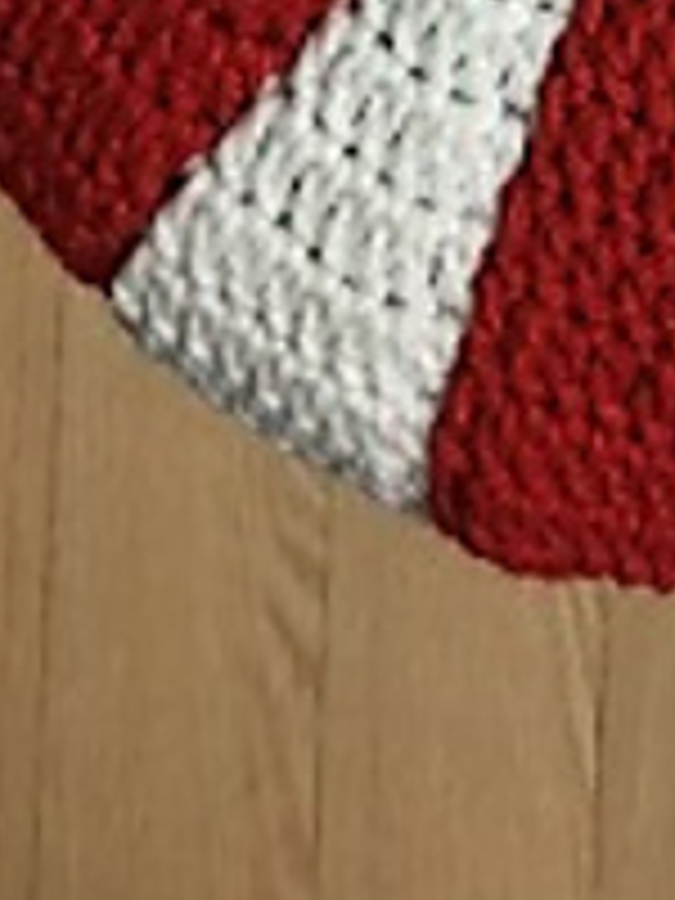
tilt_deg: -86.3
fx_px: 2418
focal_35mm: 93
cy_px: -522
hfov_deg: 15.3
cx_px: 832
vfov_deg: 18.3
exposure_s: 1/4
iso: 50
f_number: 2.2
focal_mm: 4.15
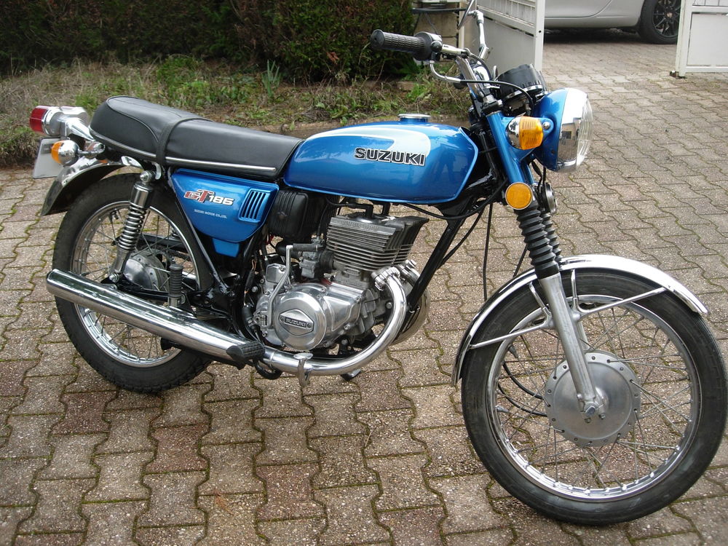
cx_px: 364
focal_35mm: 38
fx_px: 799
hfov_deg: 49.0
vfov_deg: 37.7
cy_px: 273
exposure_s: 1/148
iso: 79
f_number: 2.8
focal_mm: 7.8
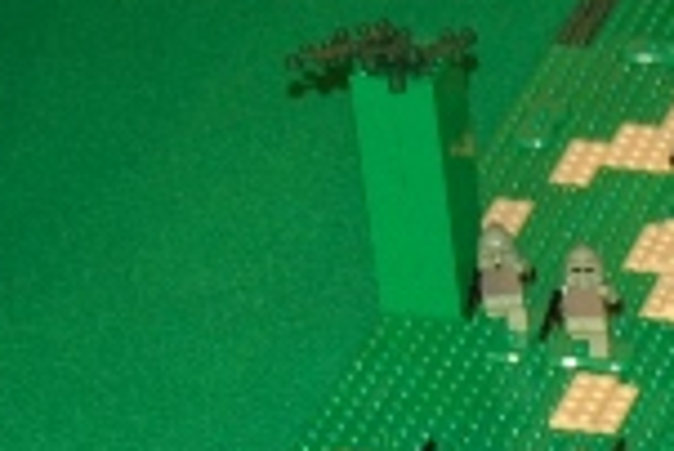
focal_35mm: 246
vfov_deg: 5.6
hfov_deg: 8.1
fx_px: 4603
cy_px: 601
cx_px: 1219
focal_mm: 31
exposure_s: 1/60
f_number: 4
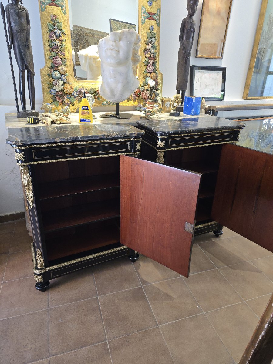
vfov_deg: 73.9
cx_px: 136
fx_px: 242
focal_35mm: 23
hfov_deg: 58.9
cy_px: 182
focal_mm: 6.3
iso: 320
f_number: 1.7
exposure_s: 1/100
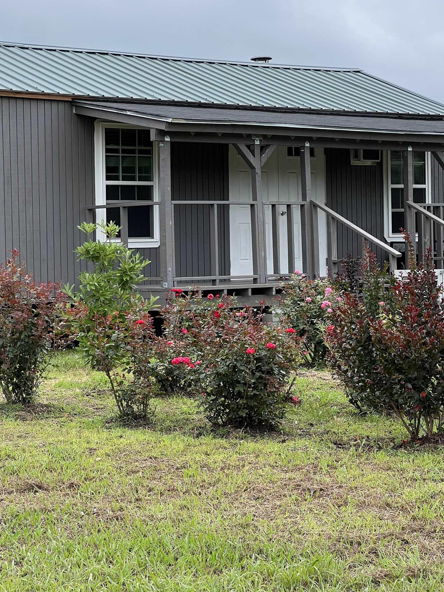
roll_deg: +2.3
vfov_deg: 21.3
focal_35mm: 92
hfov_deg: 16.1
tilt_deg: +0.0
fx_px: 1573
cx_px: 224
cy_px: 301
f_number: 2.8
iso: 32
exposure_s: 1/325
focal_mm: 9
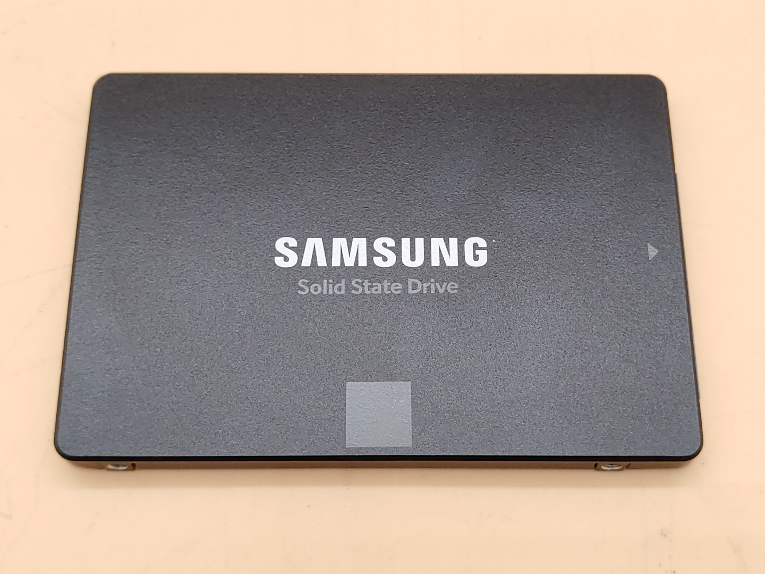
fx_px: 1149
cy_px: 287
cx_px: 382
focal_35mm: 52
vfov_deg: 28.0
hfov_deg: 36.8
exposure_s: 1/120
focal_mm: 4.36
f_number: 1.8
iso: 100
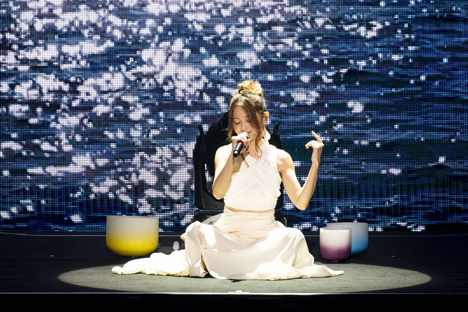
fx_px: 7214
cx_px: 234
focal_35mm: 555
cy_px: 156
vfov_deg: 2.5
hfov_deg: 3.7
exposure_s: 1/640
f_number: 6.3
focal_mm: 370
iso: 3200
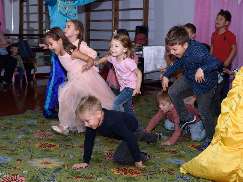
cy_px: 95
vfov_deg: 24.0
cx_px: 93
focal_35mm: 61
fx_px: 429
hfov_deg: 31.5
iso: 500
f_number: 10
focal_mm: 50
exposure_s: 1/125
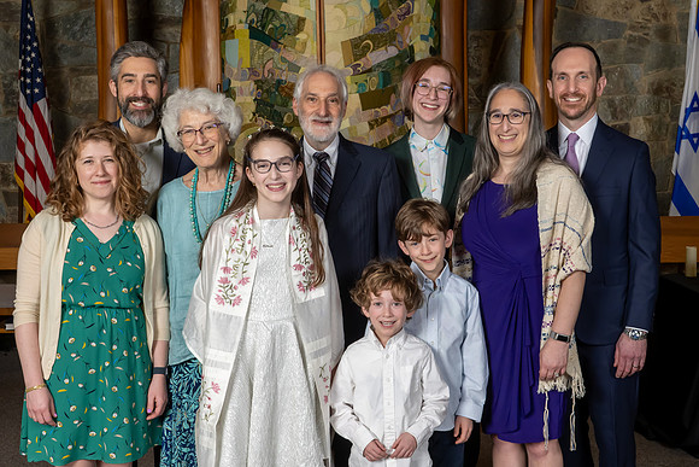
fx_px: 891
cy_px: 213
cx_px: 358
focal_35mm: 46
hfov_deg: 42.8
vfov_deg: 29.3
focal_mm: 26
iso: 640
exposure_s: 1/200
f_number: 10
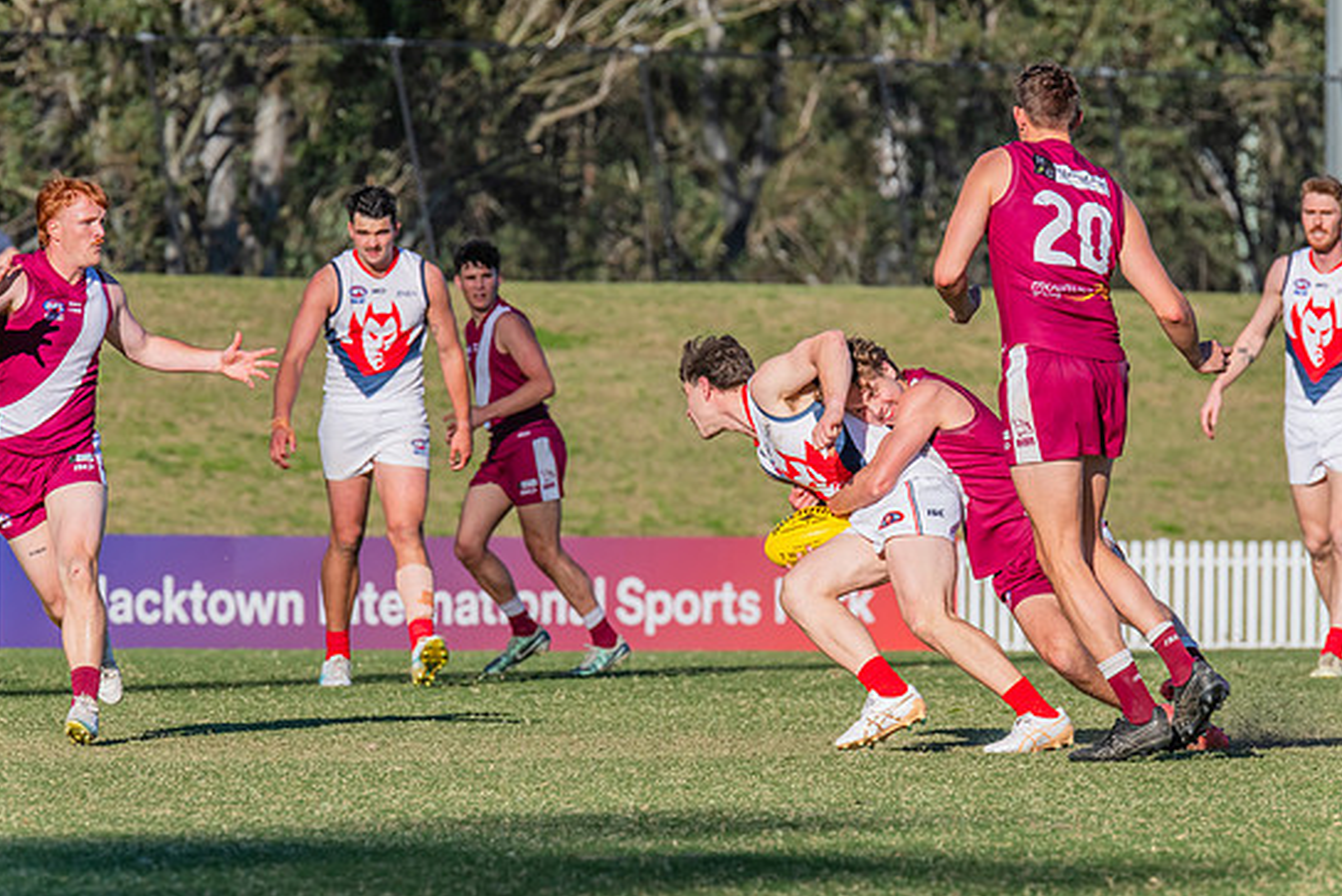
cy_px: 426
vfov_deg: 3.1
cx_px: 664
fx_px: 16704
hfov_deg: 4.6
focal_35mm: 448
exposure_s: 1/1250
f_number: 13
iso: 800
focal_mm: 420
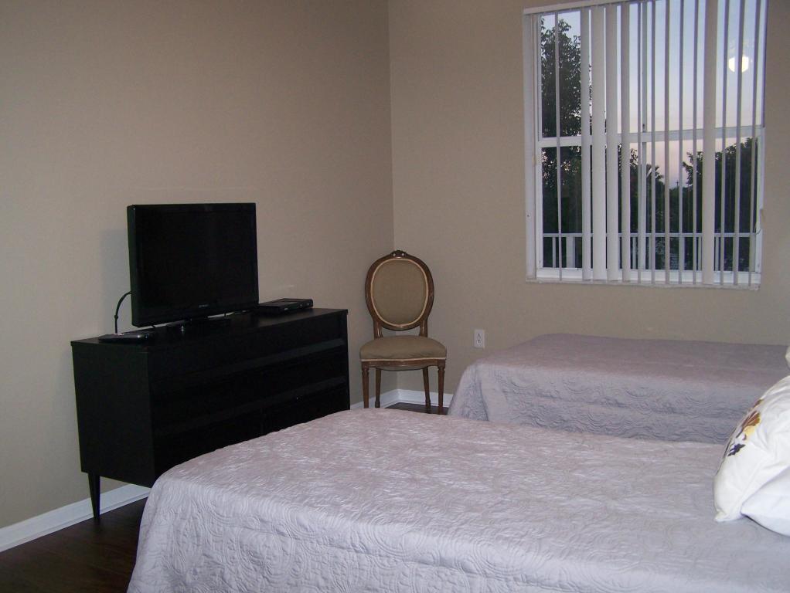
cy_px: 296
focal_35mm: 38
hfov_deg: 48.9
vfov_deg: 37.8
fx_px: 868
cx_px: 395
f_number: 2.8
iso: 160
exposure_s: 1/60
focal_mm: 6.3
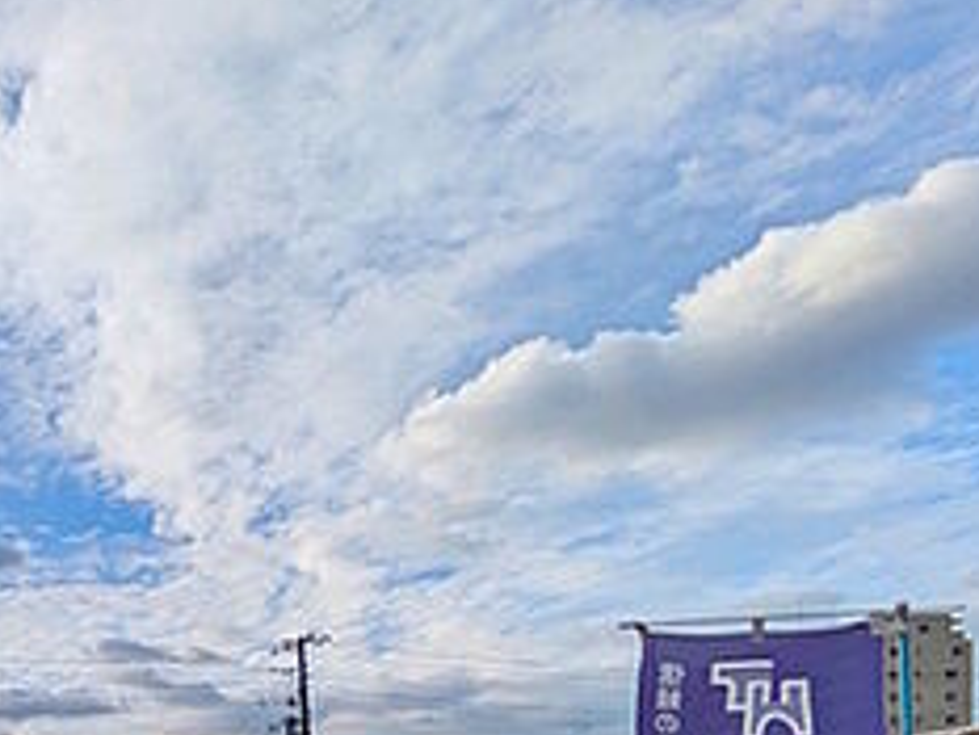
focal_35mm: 36
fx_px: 1019
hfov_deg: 40.4
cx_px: -122
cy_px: 911
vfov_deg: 32.0
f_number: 2.2
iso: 43
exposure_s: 1/4184
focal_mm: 1.83
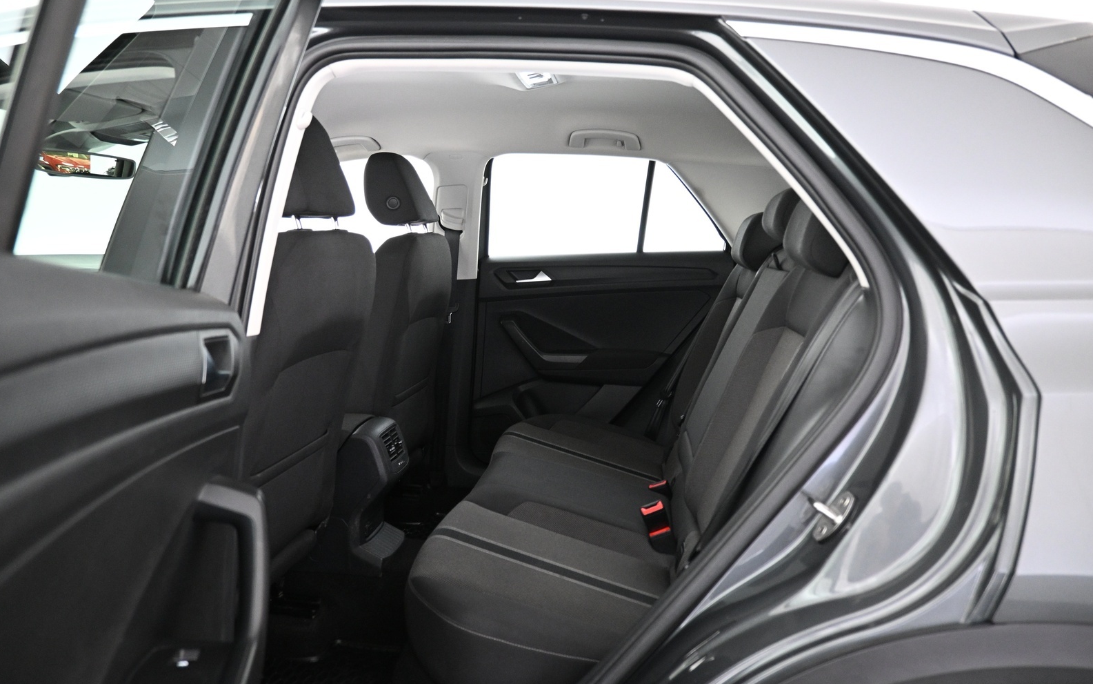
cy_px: 340
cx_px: 539
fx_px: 745
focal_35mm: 25
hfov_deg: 72.5
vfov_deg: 49.3
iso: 1600
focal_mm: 16
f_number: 3.5
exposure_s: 1/13
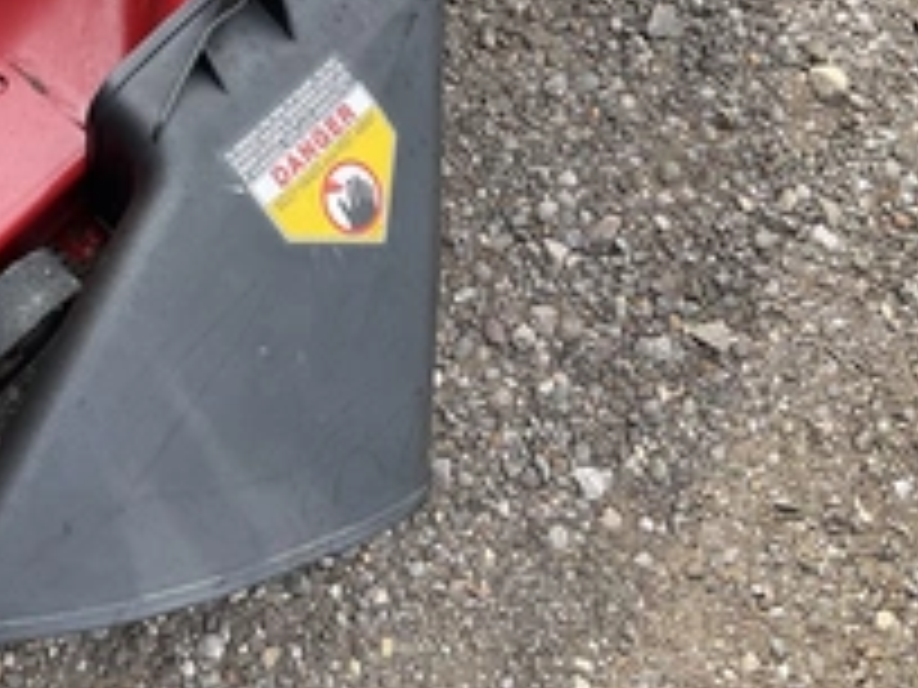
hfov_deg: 33.0
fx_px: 1512
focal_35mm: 57
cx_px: 202
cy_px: 135
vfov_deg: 25.2
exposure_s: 1/389
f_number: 1.8
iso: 25
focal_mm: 3
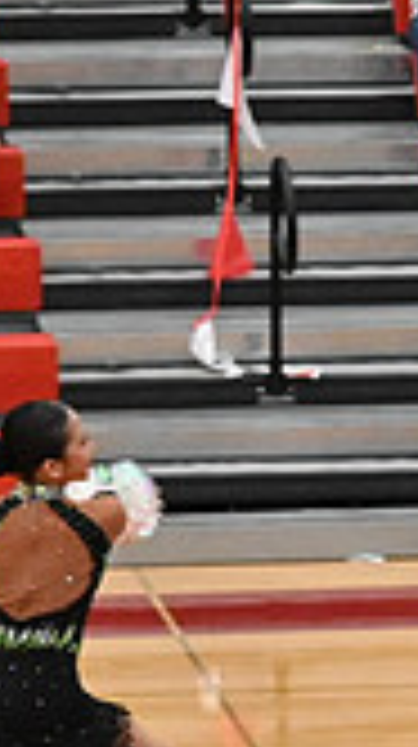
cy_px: 808
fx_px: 7590
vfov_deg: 5.6
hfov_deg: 3.1
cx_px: 1276
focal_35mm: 384
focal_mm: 70
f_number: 4
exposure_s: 1/400
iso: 8000
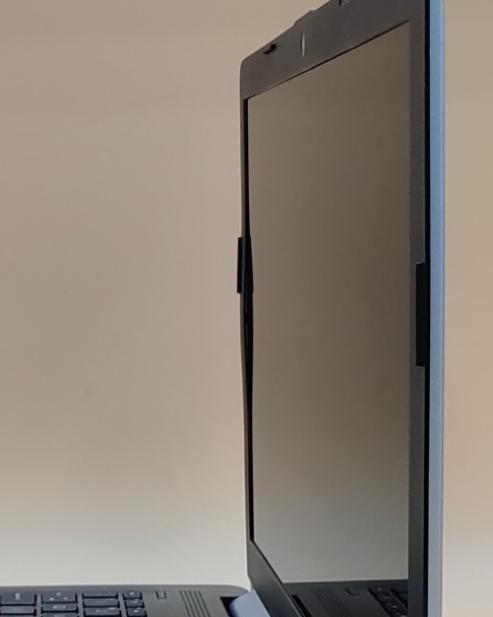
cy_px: 449
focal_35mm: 95
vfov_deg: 20.1
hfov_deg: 15.8
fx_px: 1734
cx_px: -12
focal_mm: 4.36
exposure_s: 1/120
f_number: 1.8
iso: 50
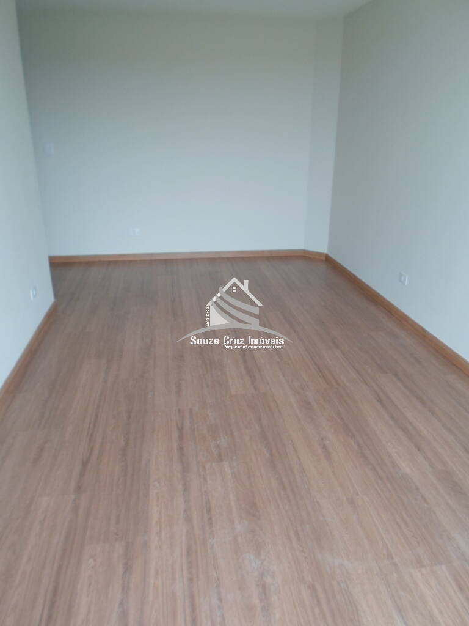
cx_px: 234
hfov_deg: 54.9
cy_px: 313
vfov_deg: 69.4
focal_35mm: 25
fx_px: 452
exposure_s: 1/90
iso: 80
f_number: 2.5
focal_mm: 4.5
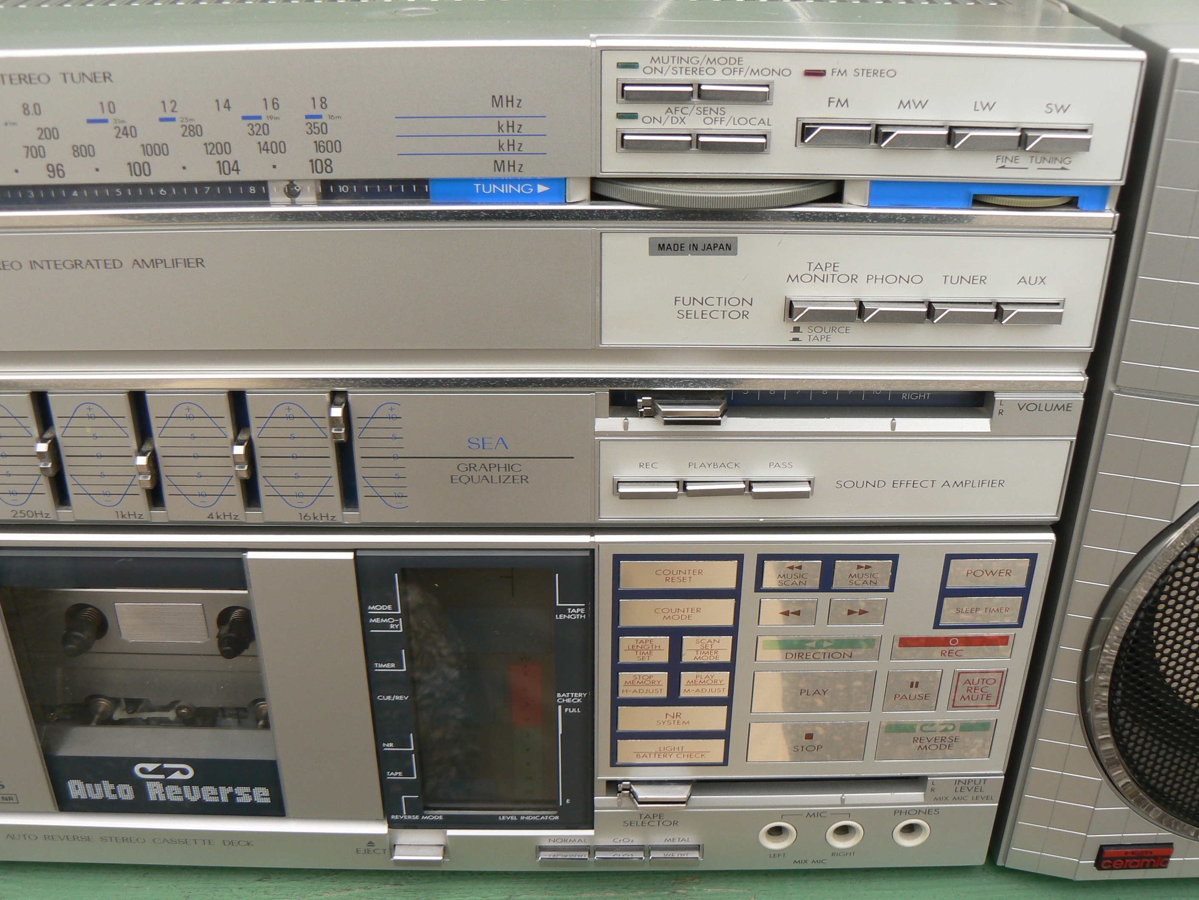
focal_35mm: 36
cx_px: 600
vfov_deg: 39.7
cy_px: 450
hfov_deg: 51.4
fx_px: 1247
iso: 80
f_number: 5.6
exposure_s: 1/125
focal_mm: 6
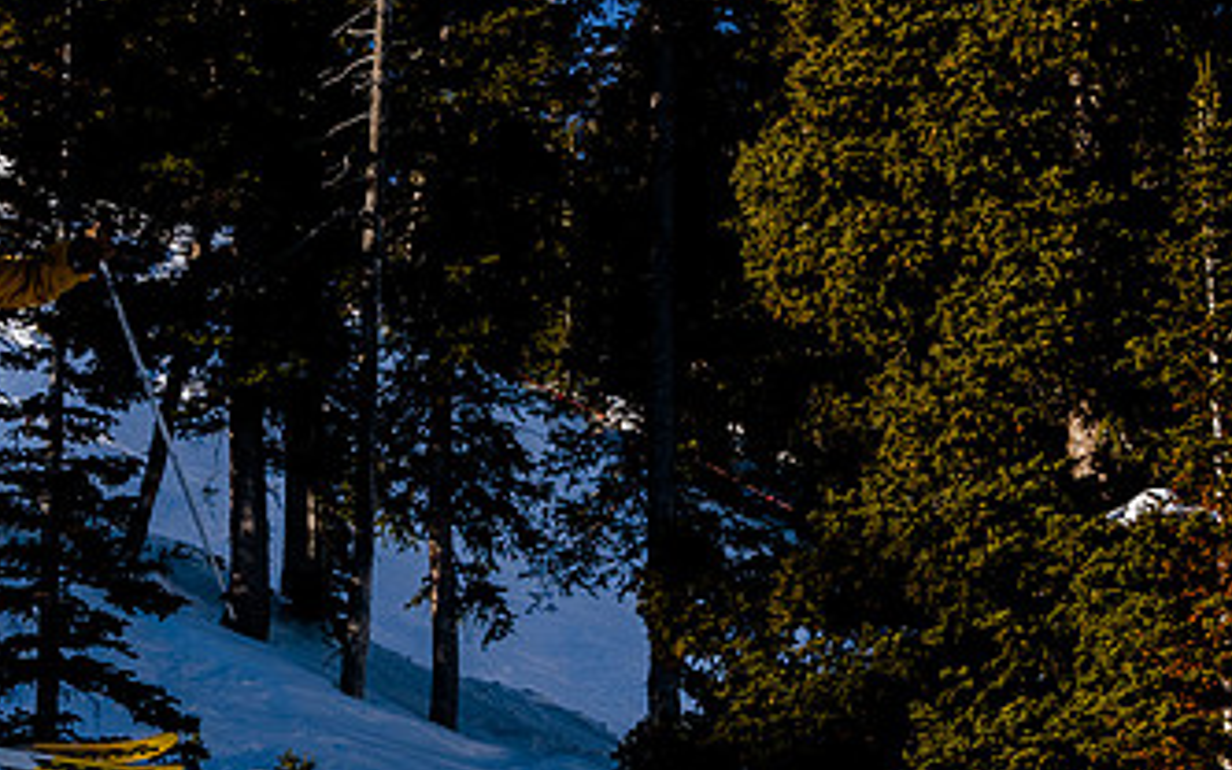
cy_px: 384
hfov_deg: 12.6
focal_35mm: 166
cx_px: 561
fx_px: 5573
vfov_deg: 7.9
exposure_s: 1/1000
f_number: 6.3
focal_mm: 46
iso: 160
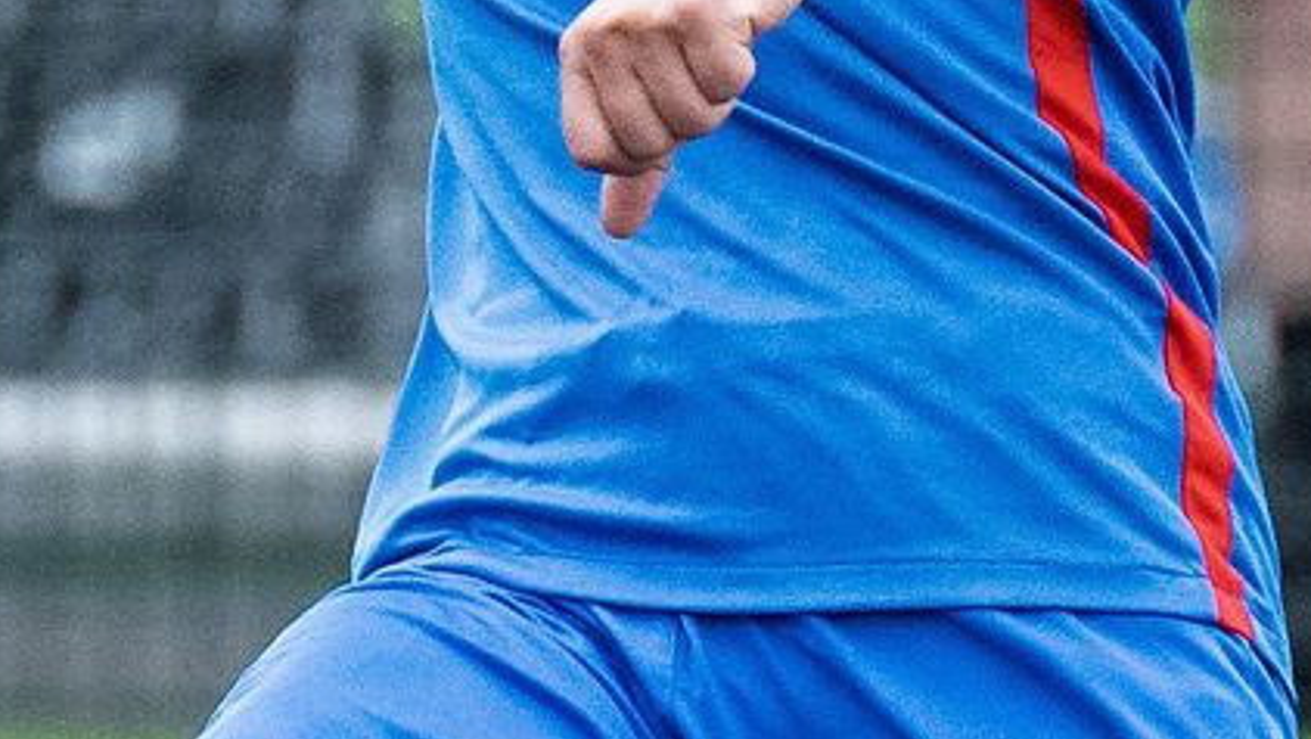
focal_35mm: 4493
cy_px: 616
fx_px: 156287
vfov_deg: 0.3
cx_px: 886
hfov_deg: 0.5
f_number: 5.6
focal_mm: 400
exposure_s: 1/1250
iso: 1600
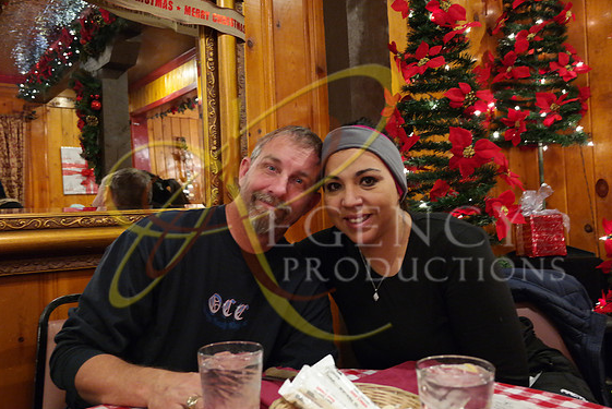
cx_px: 313
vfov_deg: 42.4
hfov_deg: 60.2
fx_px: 527
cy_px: 203
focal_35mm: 31
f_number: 3.5
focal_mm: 20
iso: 3200
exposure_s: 1/20
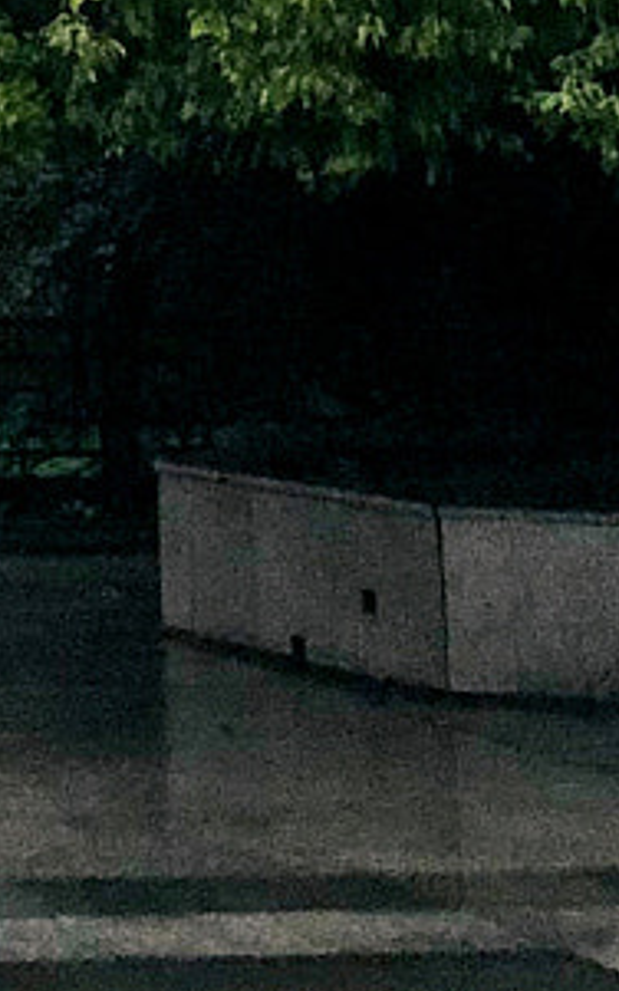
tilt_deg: +23.1
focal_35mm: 158
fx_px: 4267
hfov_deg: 8.1
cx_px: -372
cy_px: -1567
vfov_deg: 10.8
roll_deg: +0.3
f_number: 1.8
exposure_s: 1/25
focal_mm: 4
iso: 40
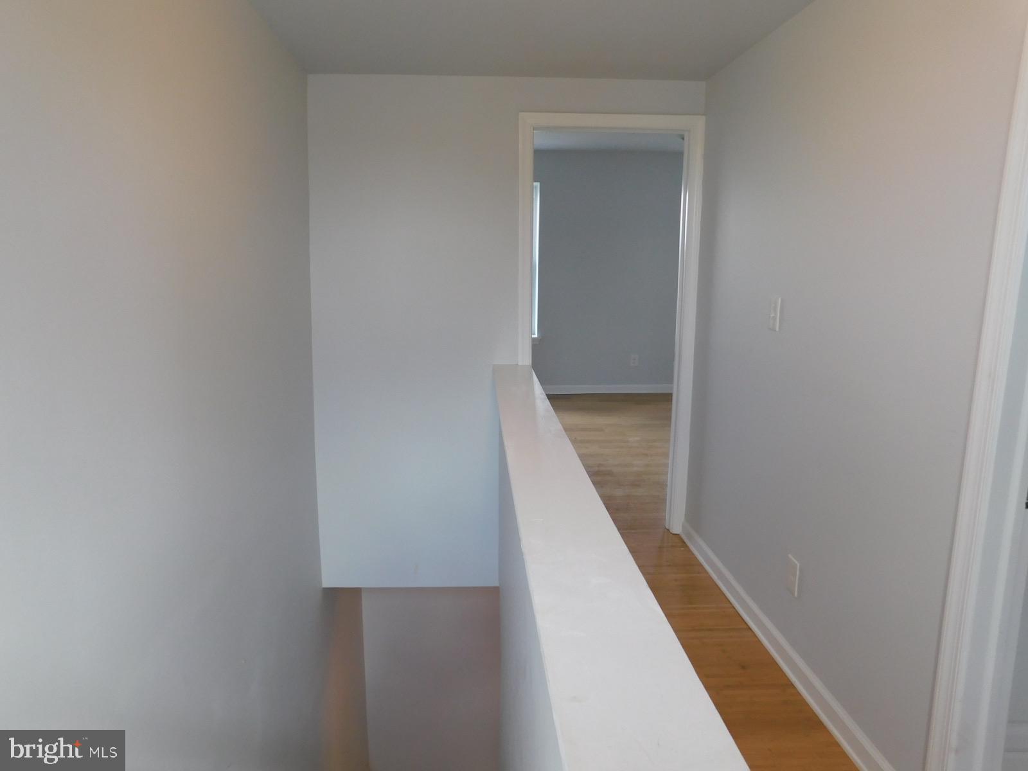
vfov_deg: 58.9
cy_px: 386
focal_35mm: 23
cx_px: 514
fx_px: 683
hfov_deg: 73.9
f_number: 3
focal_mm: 4
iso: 125
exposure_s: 1/50
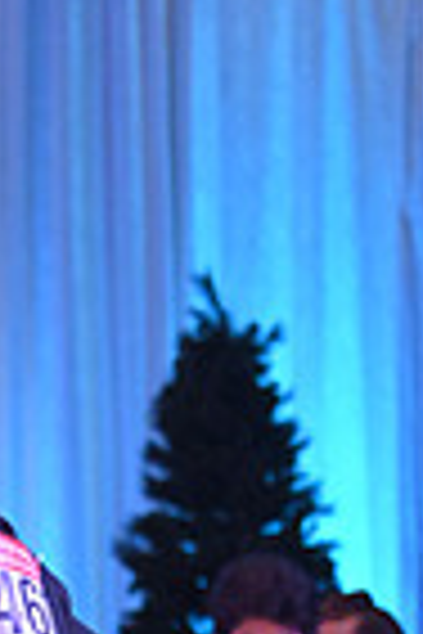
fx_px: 6256
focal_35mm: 355
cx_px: -434
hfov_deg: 3.8
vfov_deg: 5.7
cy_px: 1030
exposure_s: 1/320
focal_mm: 86
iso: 5600
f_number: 5
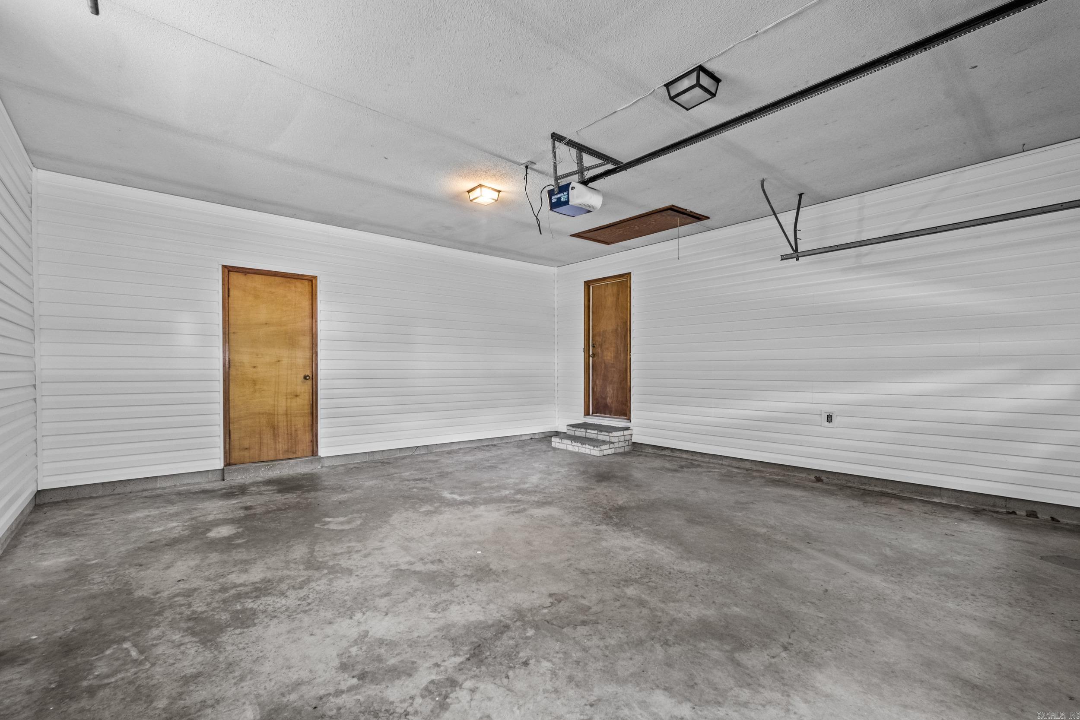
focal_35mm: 15
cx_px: 540
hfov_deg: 100.4
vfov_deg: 77.3
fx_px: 450
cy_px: 360
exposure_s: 1.3
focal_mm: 10
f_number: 8
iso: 800
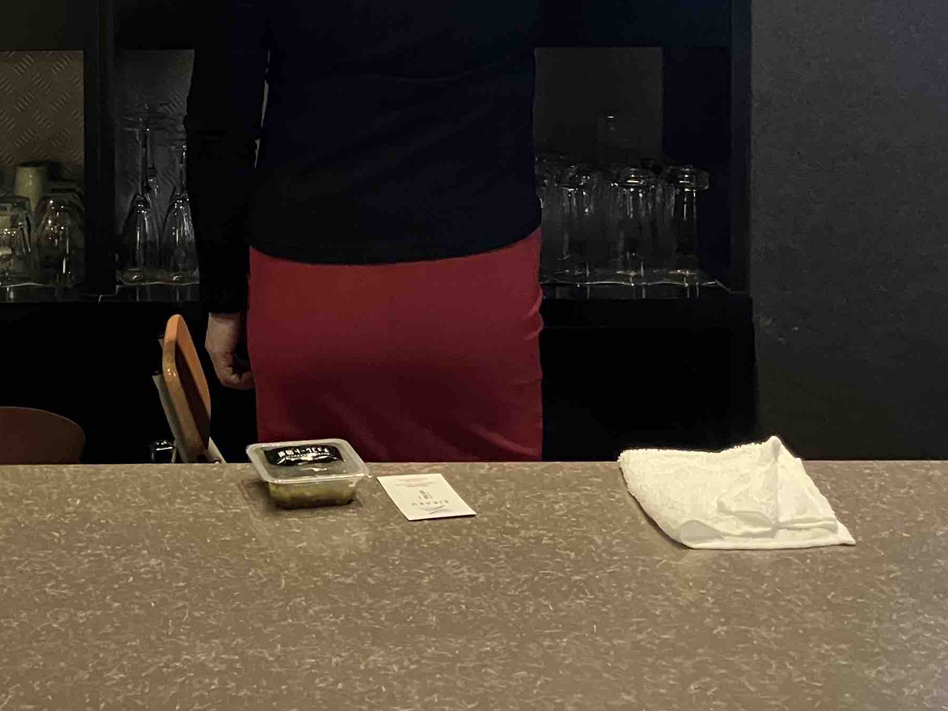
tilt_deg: -3.2
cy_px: -48
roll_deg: +0.3
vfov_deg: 22.2
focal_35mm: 63
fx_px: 1725
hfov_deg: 30.1
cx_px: 202
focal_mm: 3.99
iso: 640
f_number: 1.8
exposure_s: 1/15
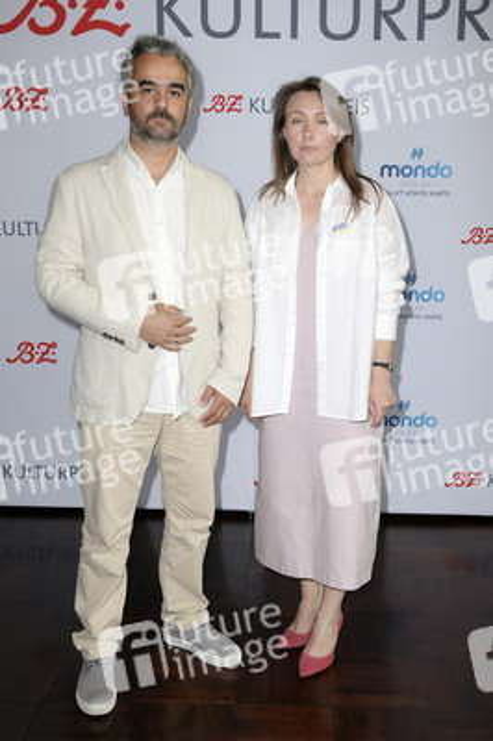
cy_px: 370
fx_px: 782
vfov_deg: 50.7
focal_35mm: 38
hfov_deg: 35.0
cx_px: 246
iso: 800
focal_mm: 38
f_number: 5.6
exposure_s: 1/250
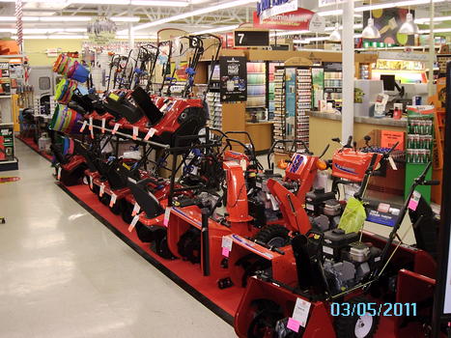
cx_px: 226
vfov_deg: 39.6
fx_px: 469
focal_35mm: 36
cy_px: 169
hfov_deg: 51.4
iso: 100
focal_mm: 6.3
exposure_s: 1/30
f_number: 3.9
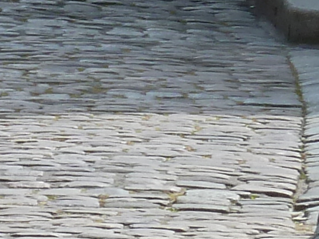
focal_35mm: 858
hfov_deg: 2.3
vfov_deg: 1.7
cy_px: -512
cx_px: -138
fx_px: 7905
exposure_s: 1/250
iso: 80
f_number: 4.4
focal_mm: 19.5
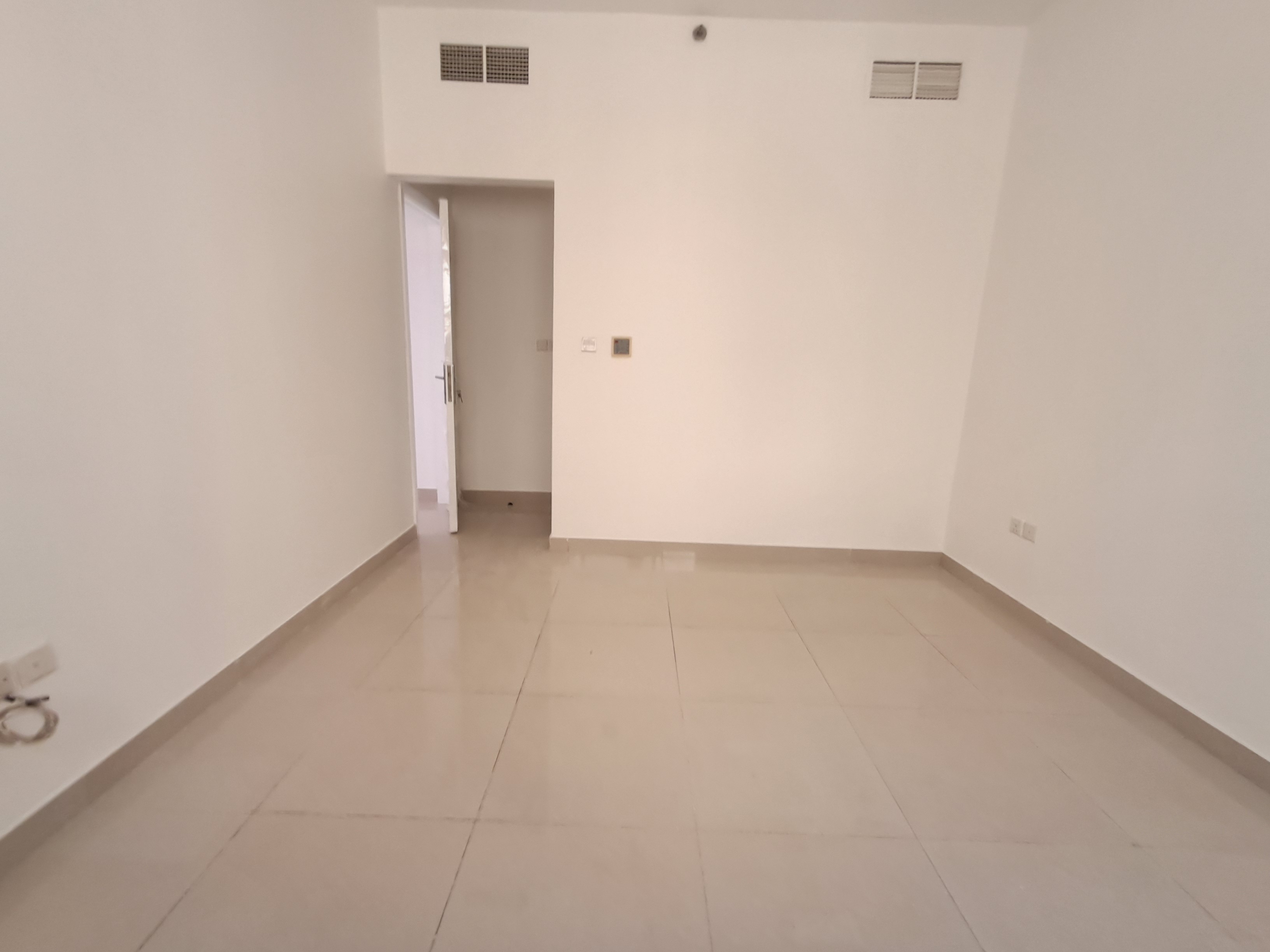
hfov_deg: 94.5
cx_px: 635
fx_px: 587
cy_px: 476
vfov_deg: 78.1
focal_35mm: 16
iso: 200
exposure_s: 1/30
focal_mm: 1.64
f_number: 2.2
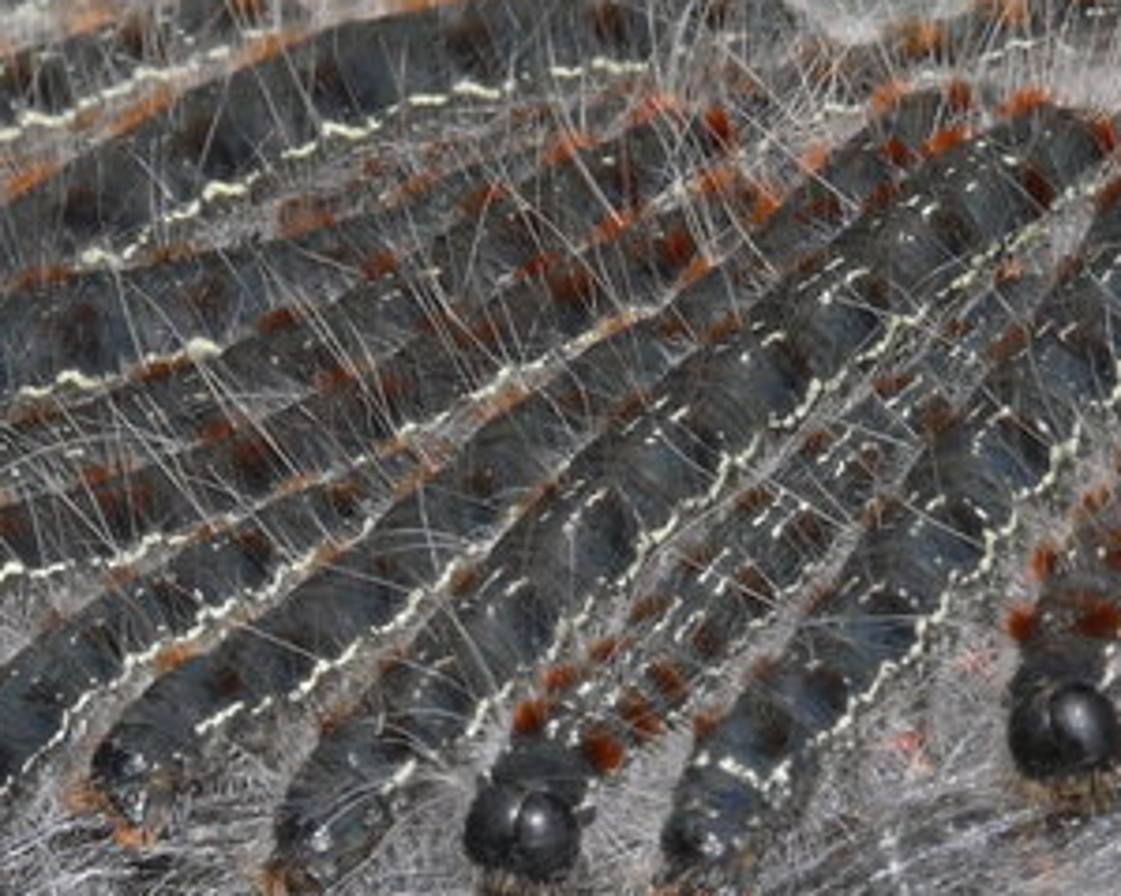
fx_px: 13499
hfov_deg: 4.7
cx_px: 13
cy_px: 551
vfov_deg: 3.8
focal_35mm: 407
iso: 100
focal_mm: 30.8
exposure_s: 1/250
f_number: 11
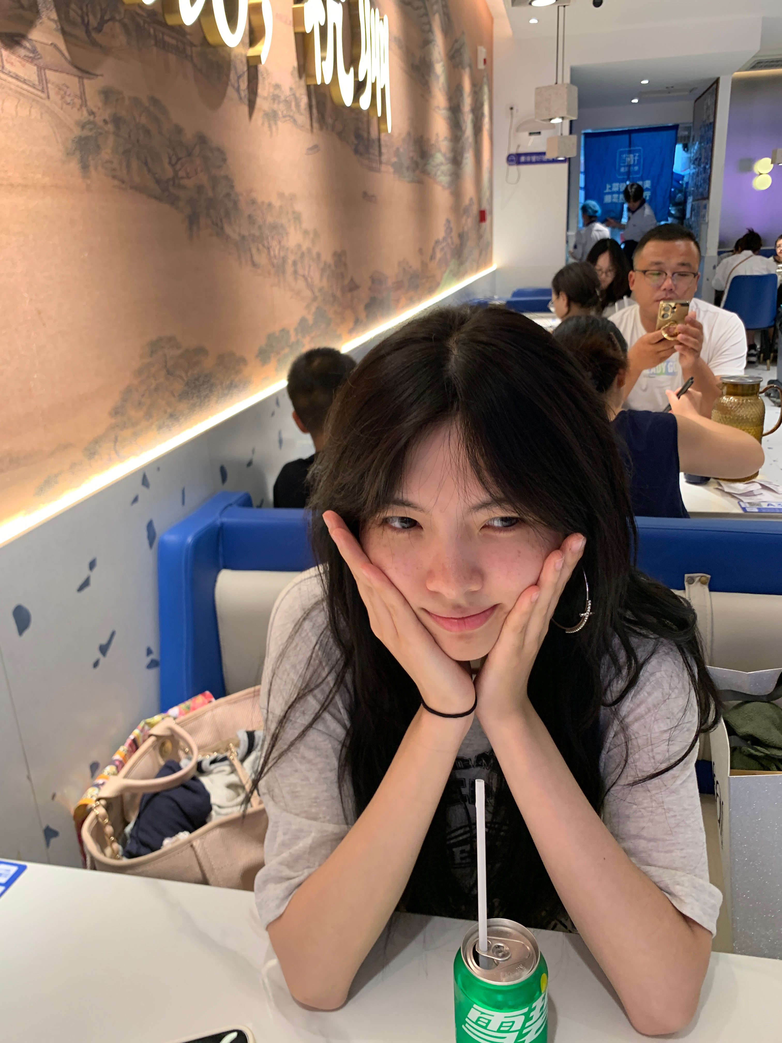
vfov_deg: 67.3
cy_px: 522
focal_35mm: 26
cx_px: 391
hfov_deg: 53.1
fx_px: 783
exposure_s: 1/60
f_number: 1.8
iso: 100
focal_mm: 4.25
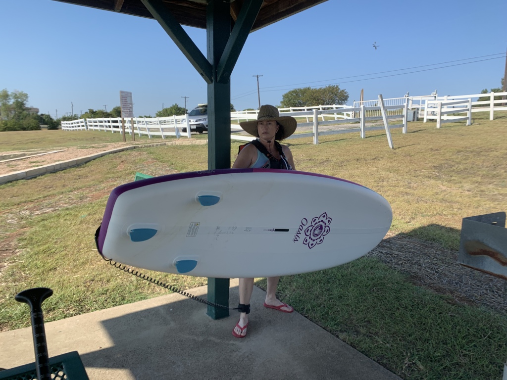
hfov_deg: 67.3
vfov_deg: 53.1
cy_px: 190
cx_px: 254
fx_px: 381
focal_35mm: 26
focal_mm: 4.25
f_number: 1.8
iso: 25
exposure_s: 1/1585
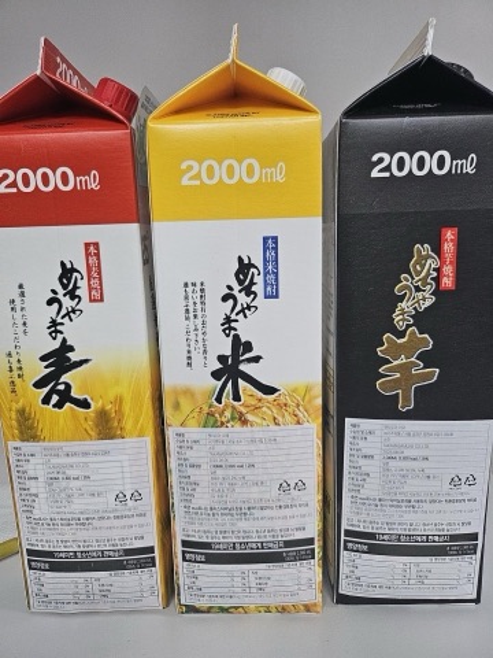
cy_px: 329
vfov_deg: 71.6
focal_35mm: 24
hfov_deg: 56.8
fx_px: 456
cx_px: 246
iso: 400
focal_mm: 5
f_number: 1.8
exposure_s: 1/120
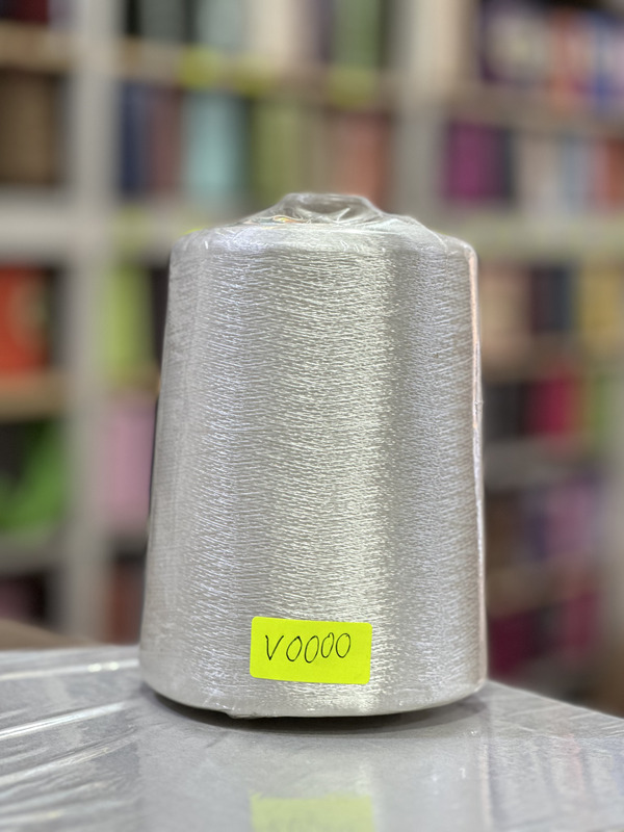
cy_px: 416
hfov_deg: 19.1
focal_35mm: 77
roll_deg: -2.2
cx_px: 312
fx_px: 1851
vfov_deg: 25.3
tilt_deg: -5.2
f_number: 2.8
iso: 160
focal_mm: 9
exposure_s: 1/50
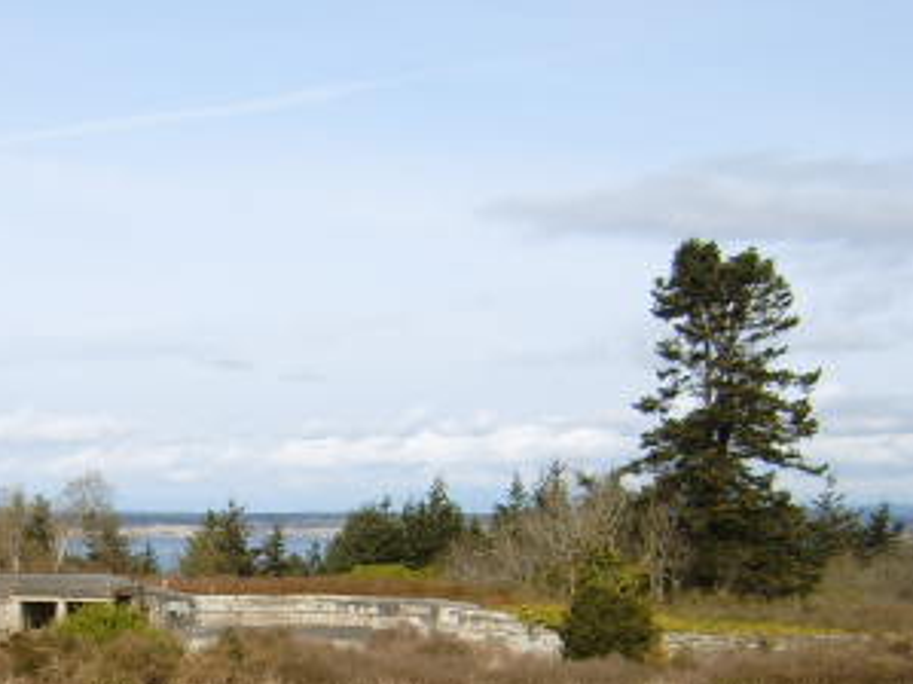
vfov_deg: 19.2
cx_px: 82
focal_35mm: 75
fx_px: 1977
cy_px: 629
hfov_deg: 25.2
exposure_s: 1/350
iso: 50
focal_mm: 5.8
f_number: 5.8
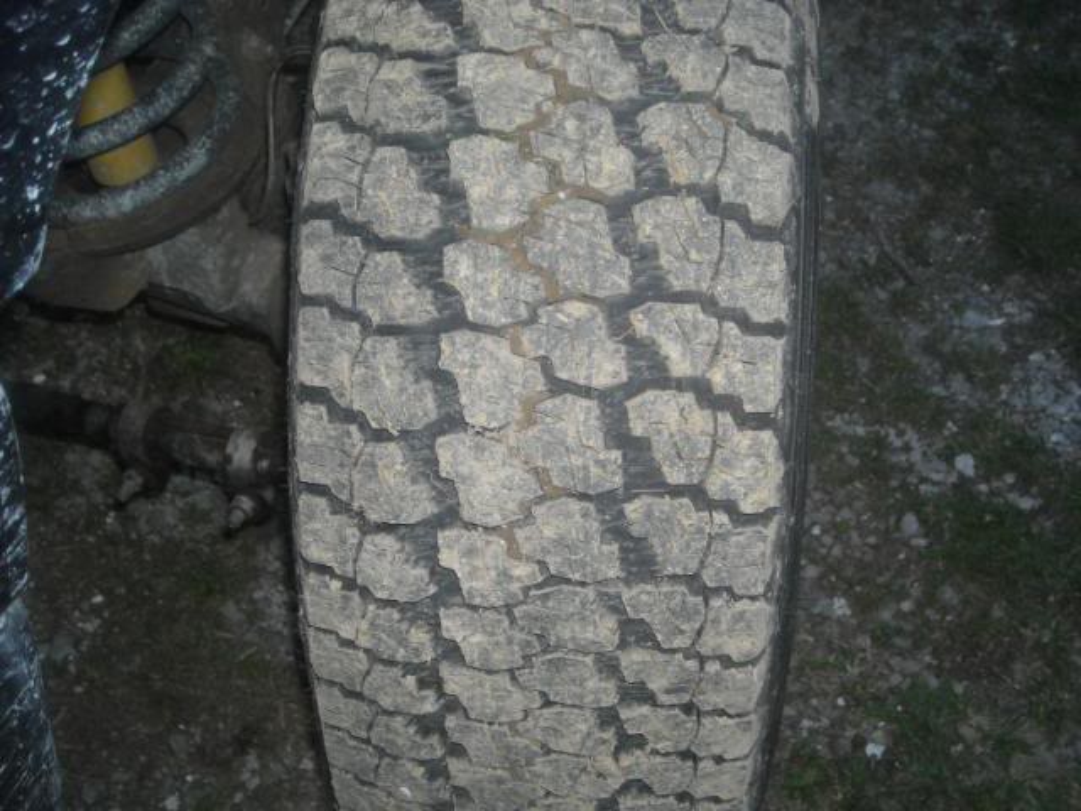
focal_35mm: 44
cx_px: 540
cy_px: 406
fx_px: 1374
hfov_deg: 42.9
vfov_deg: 32.9
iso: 200
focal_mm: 7.1
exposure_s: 1/60
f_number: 3.1
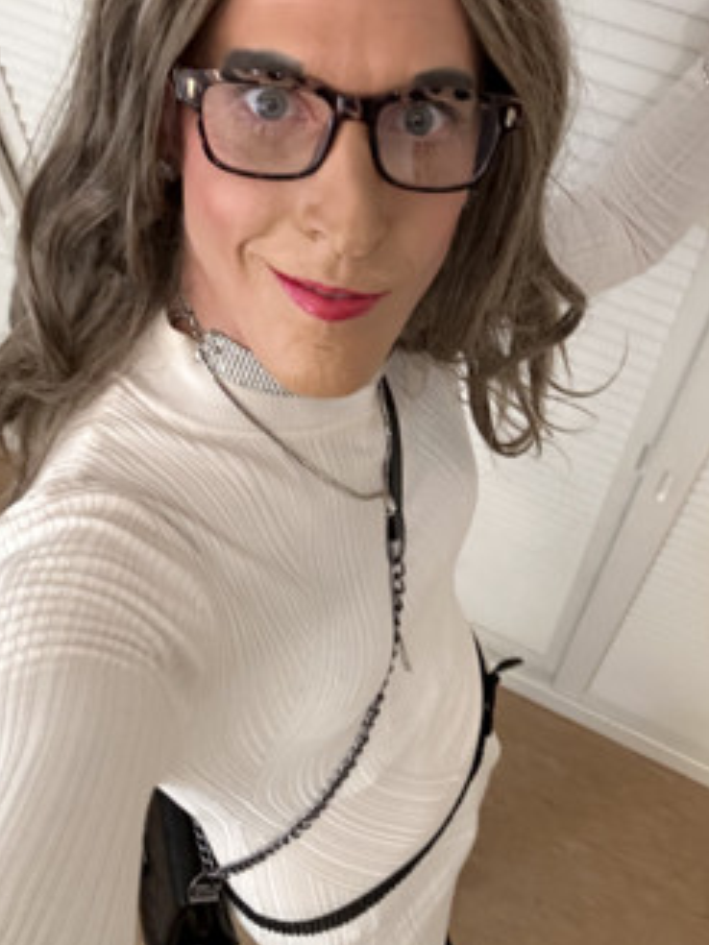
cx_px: 369
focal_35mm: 39
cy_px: 451
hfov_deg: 36.8
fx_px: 1065
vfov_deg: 47.8
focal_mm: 2.69
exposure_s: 1/33
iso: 320
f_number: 1.9
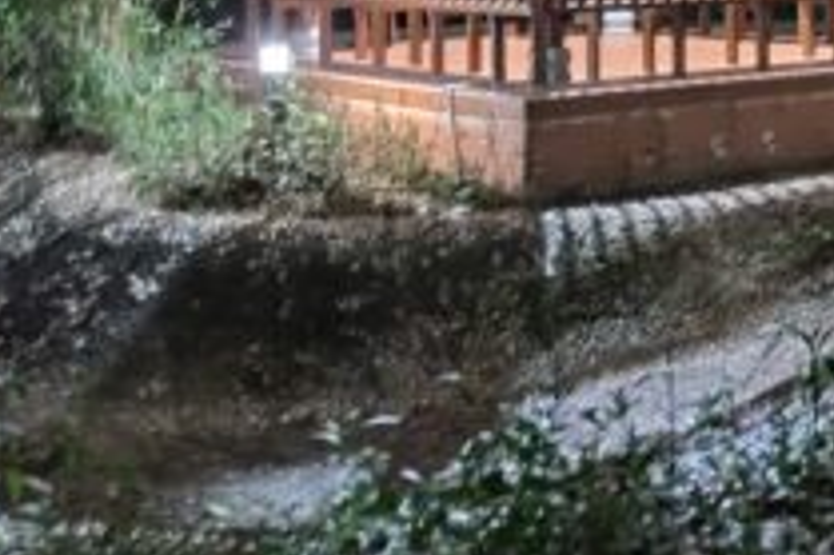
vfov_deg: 19.3
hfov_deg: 29.9
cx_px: 551
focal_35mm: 67
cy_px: -72
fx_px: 1551
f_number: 1.85
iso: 777
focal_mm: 6.78
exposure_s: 1/2
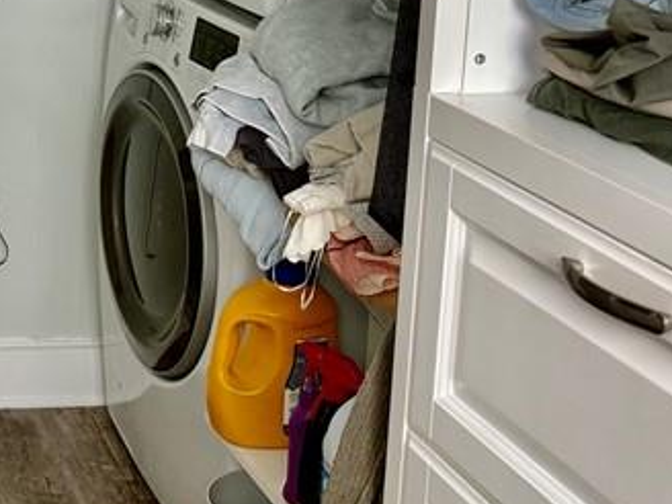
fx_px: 1456
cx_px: -301
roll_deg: +0.6
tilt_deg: -10.5
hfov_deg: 22.1
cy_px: -31
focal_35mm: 75
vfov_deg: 19.0
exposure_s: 1/120
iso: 160
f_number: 1.78
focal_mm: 6.76
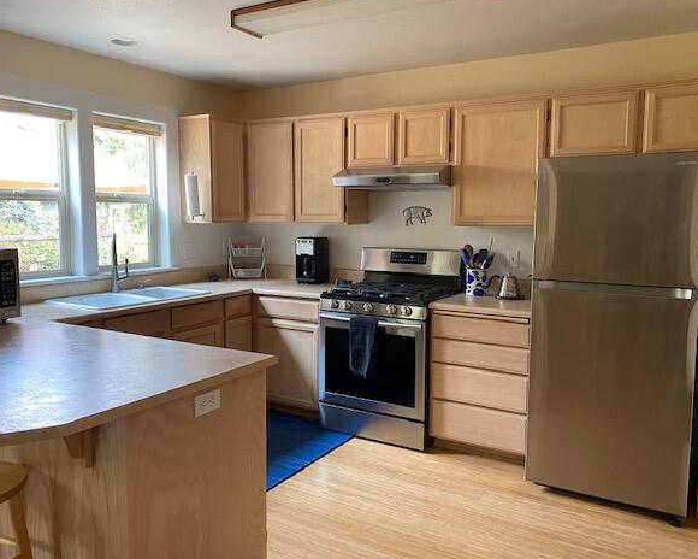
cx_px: 357
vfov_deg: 51.5
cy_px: 273
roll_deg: +0.2
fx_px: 578
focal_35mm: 28
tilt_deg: -6.3
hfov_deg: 62.2
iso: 125
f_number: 1.8
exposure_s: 1/71
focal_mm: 4.25
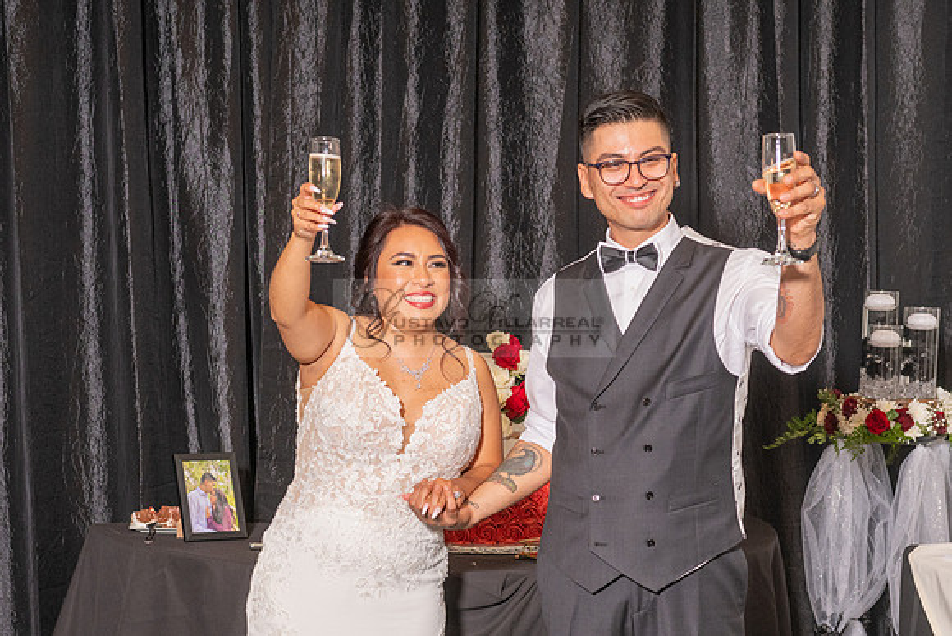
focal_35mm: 79
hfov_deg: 25.6
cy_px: 504
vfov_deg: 17.1
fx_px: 2096
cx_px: 476
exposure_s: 1/200
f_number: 4.5
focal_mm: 50
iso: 800
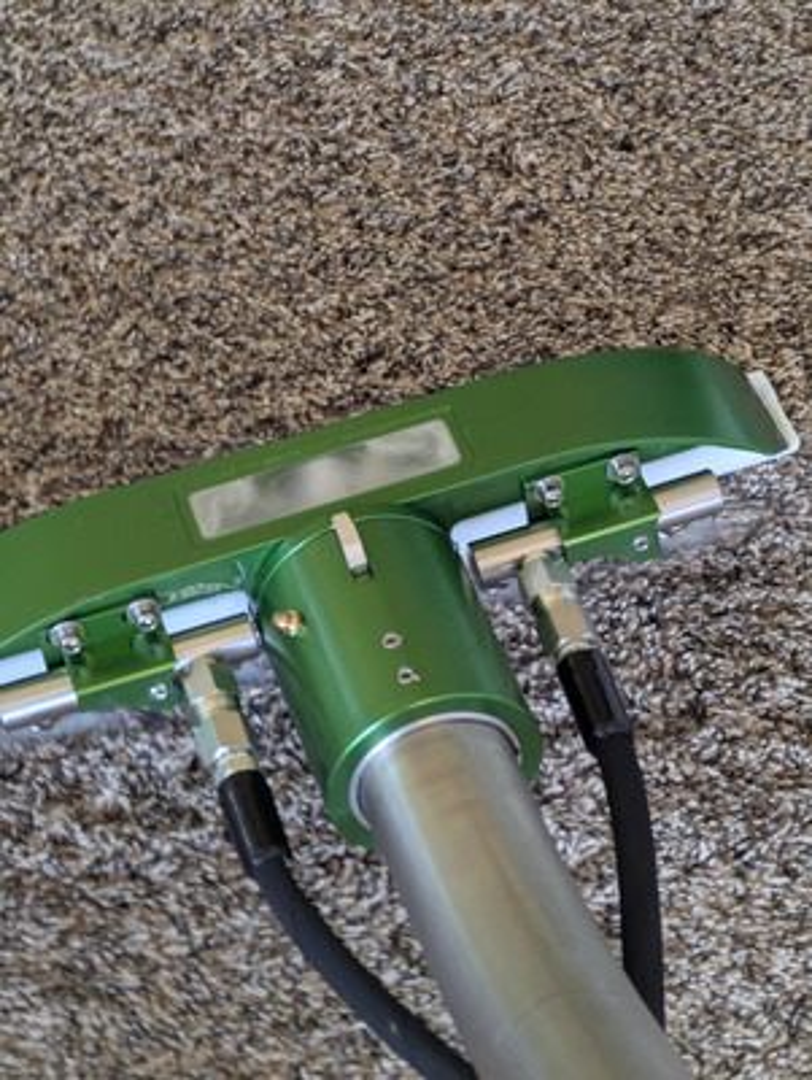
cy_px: 540
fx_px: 3308
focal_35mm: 106
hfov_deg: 14.0
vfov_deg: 18.5
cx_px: 406
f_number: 3.5
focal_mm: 19
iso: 899
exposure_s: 1/83.5
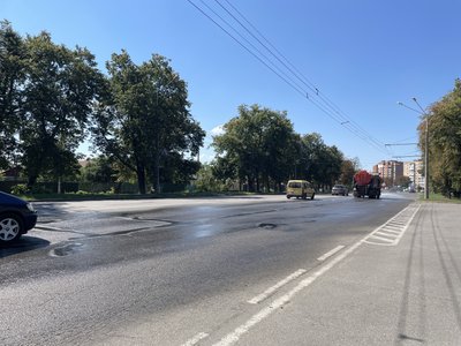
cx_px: 230
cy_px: 173
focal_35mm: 26
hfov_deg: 67.3
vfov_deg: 53.1
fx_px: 346
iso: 32
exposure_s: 1/3300
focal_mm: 4.2
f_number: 1.6
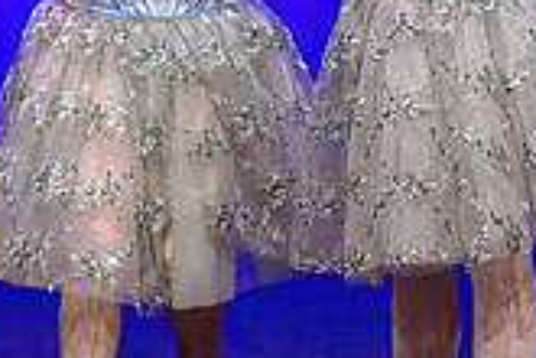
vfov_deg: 1.4
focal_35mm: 959
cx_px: 62
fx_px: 14277
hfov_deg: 2.2
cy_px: -207
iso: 1600
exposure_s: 1/400
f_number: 2.8
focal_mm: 200
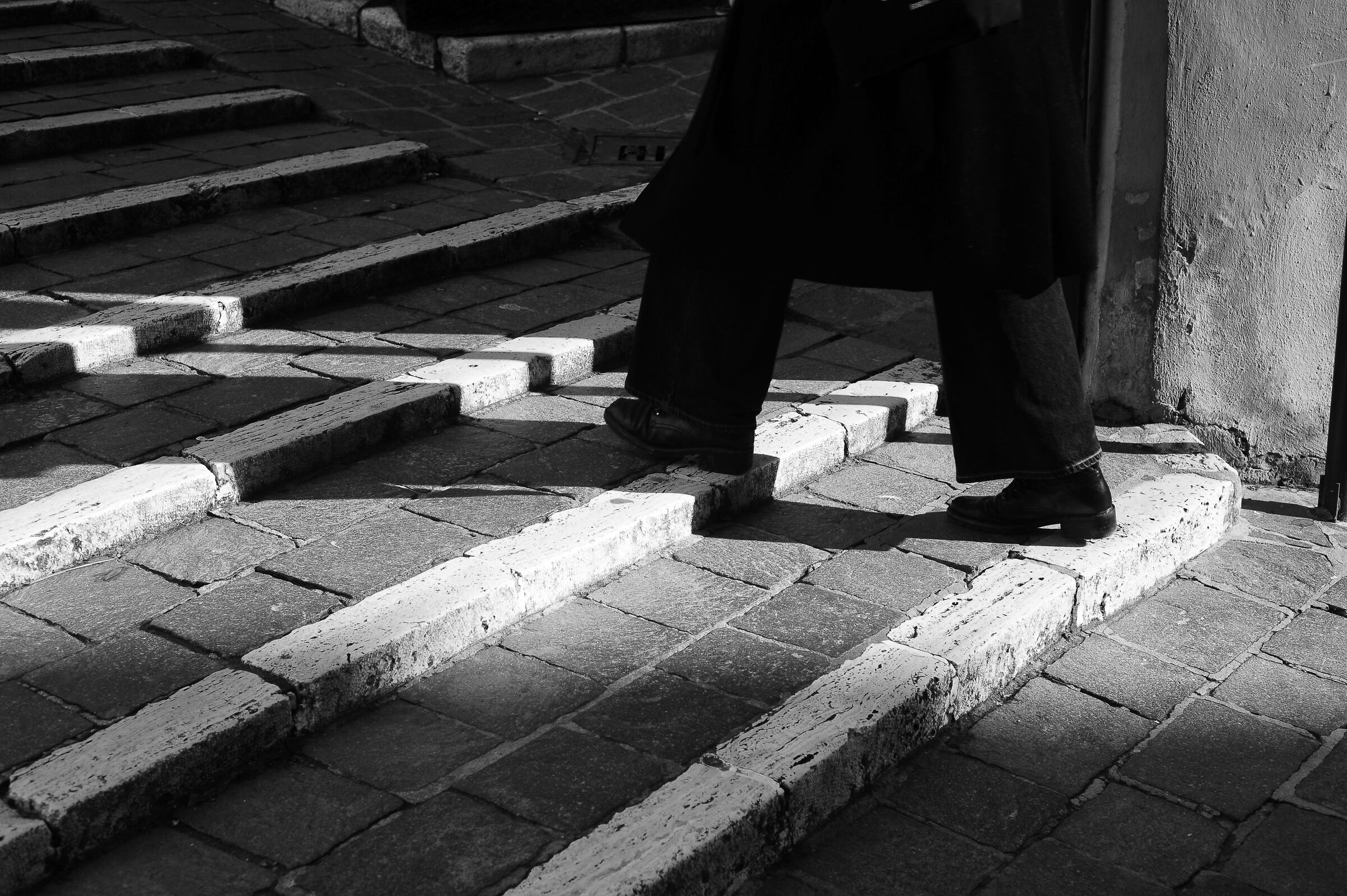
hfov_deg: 39.6
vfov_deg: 27.0
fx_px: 1870
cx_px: 674
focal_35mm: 50
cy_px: 448
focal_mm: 50
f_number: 6.7
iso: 200
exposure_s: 1/180
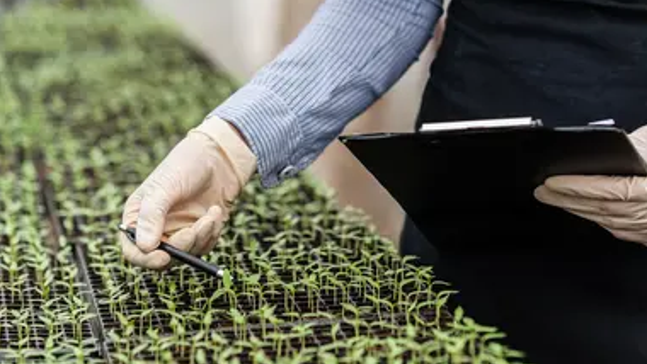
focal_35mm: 143
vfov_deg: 8.5
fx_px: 2454
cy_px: 201
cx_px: 325
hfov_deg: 15.0
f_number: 4
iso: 500
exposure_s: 1/640
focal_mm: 135
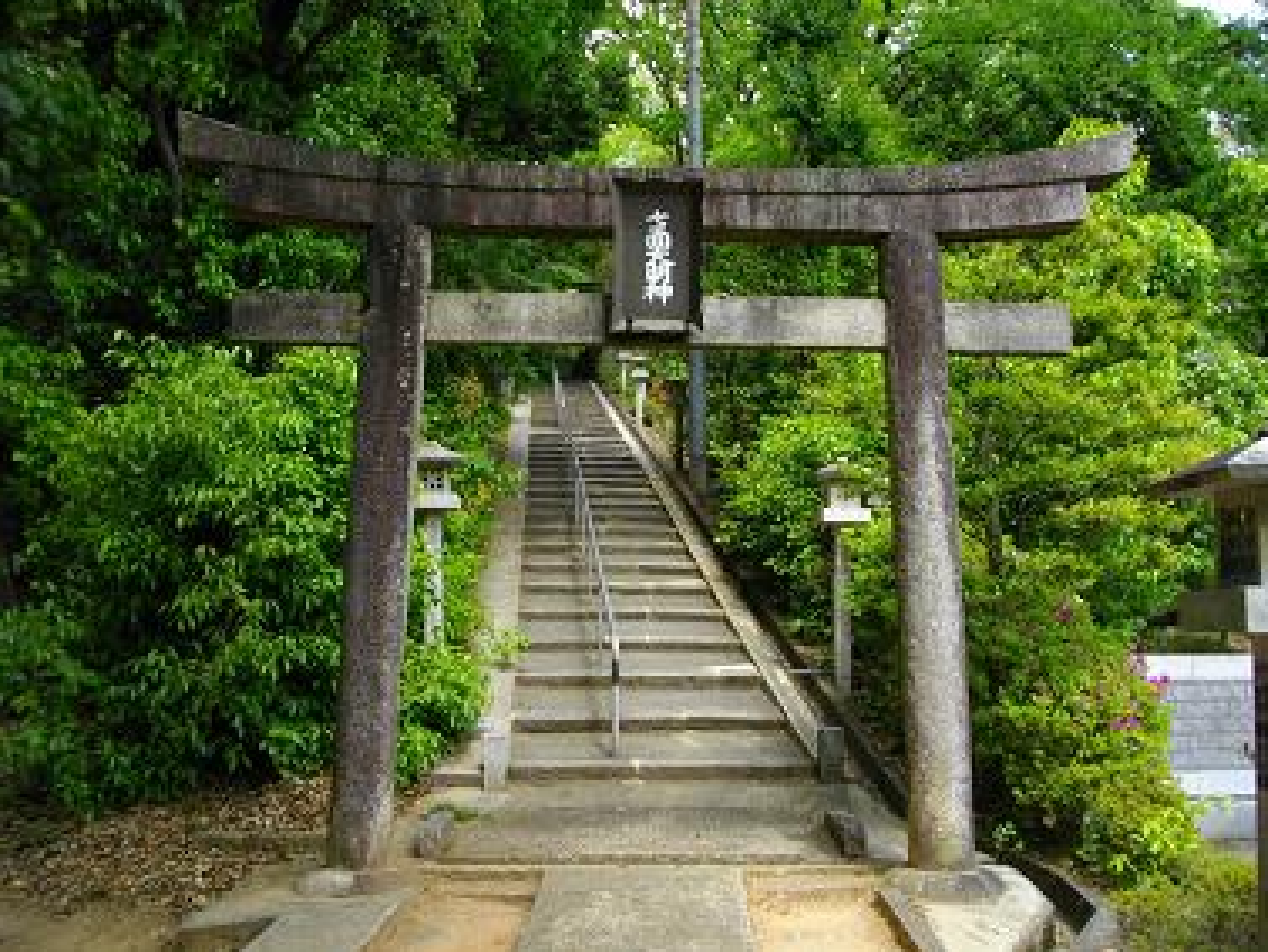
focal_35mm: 33
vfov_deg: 43.0
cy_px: 468
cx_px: 647
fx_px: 1209
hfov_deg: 55.3
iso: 100
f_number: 2.9
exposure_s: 1/320
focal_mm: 5.7
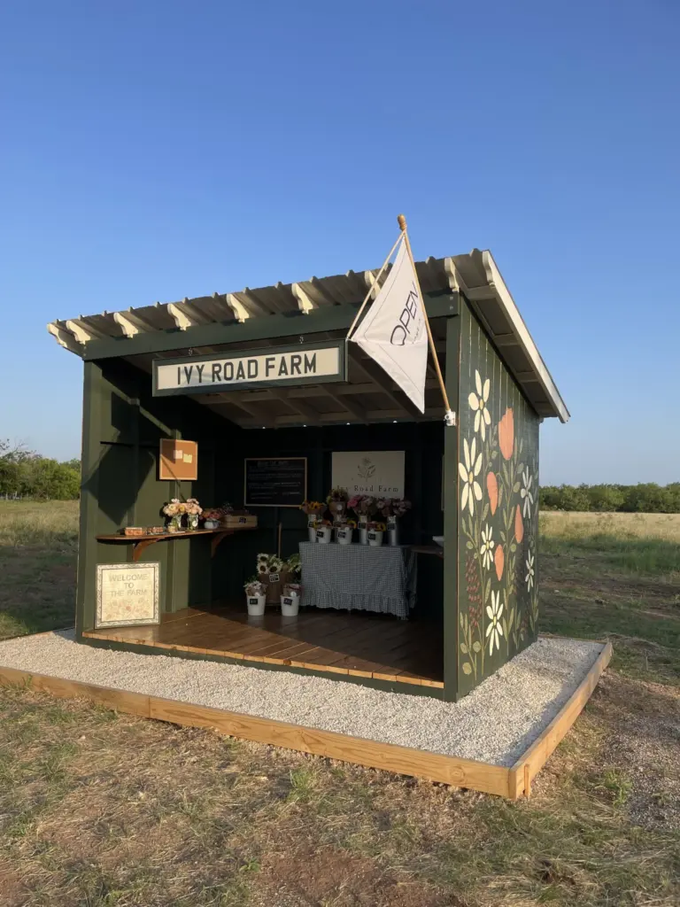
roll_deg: +0.3
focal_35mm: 26
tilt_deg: +3.5
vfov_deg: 67.3
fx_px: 681
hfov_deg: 53.1
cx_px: 340
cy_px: 454
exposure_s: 1/1350
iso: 32
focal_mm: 4.2
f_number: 1.6
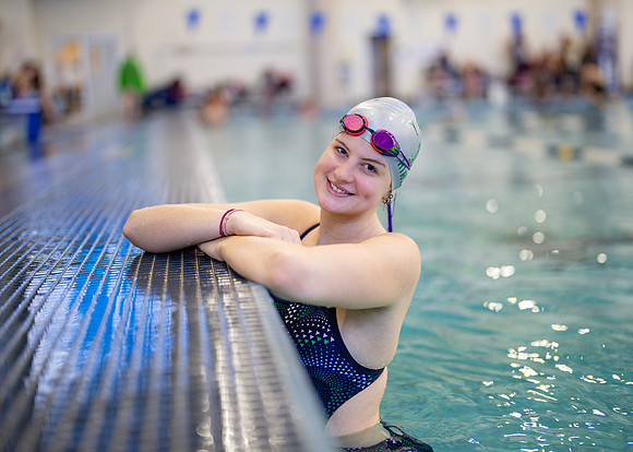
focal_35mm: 57
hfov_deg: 34.6
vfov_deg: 25.1
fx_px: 1016
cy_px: 212
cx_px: 341
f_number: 1.2
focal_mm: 50
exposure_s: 1/500
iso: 500
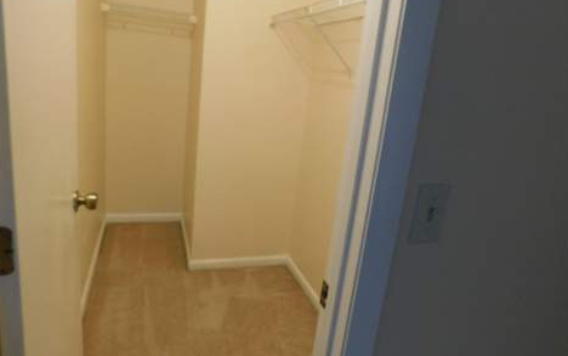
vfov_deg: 49.3
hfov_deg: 72.5
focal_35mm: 25
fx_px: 387
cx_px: 283
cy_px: 165
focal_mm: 4
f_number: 3
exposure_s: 1/30
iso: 280
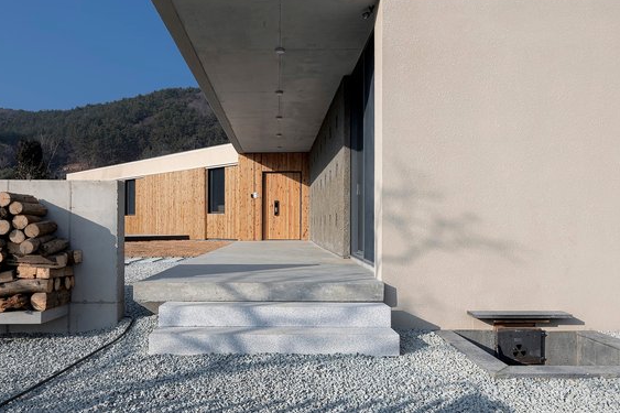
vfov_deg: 46.7
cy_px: 121
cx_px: 251
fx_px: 465
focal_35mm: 27
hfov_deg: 66.8
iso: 200
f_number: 16
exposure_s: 1/30
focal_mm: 19
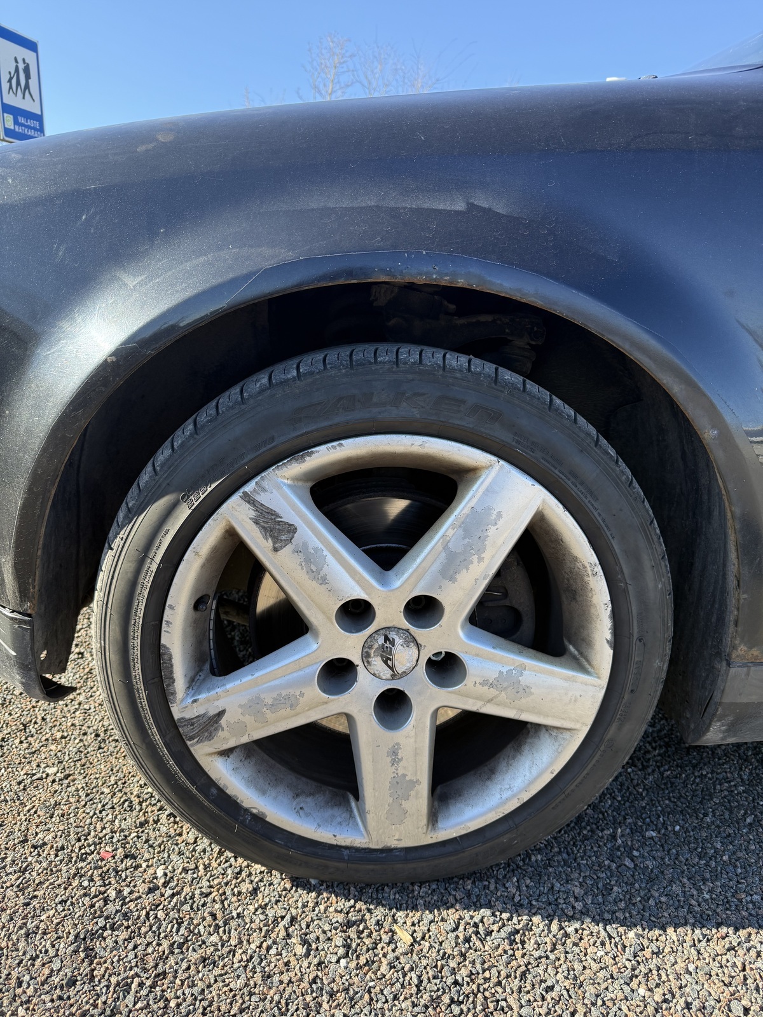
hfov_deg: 56.8
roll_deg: -4.6
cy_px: 508
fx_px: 705
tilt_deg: -15.4
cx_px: 382
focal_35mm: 24
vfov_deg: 71.6
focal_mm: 6.76
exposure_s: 1/1075
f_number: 1.78
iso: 100
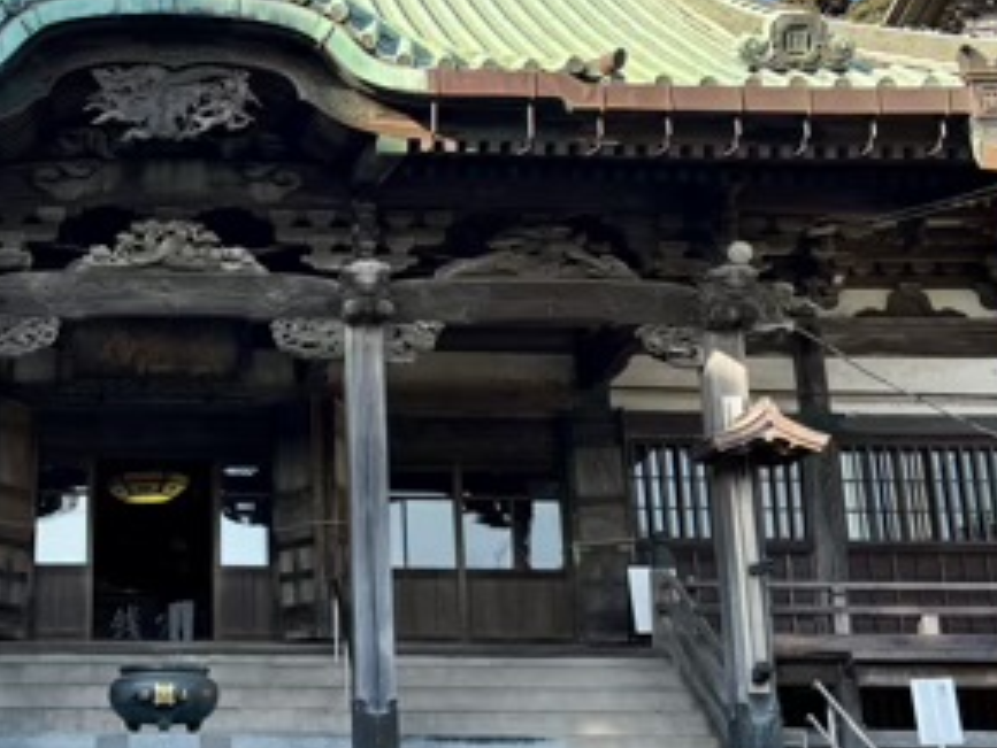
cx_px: 152
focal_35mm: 63
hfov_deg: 29.7
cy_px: 209
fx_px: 1815
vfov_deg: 23.1
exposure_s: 1/1016
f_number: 1.6
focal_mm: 5.96
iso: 50
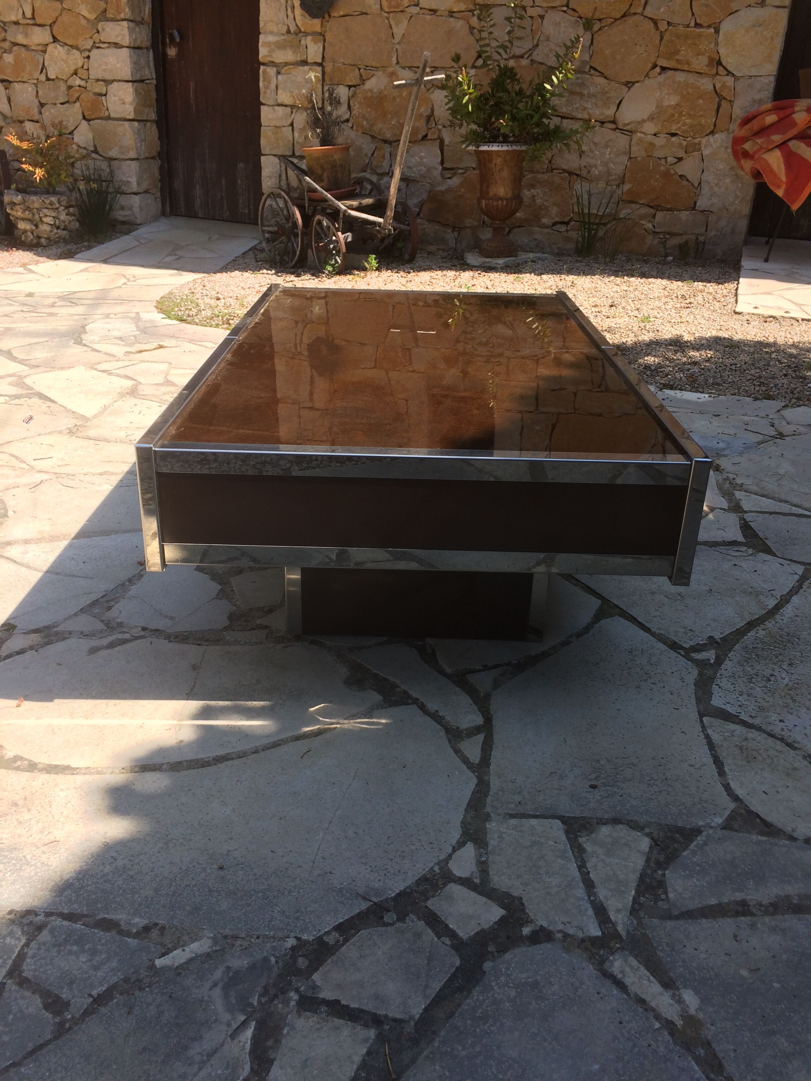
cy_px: 540
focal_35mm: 29
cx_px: 406
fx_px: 906
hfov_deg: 48.2
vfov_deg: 61.7
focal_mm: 4.15
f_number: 2.2
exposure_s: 1/1001
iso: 32
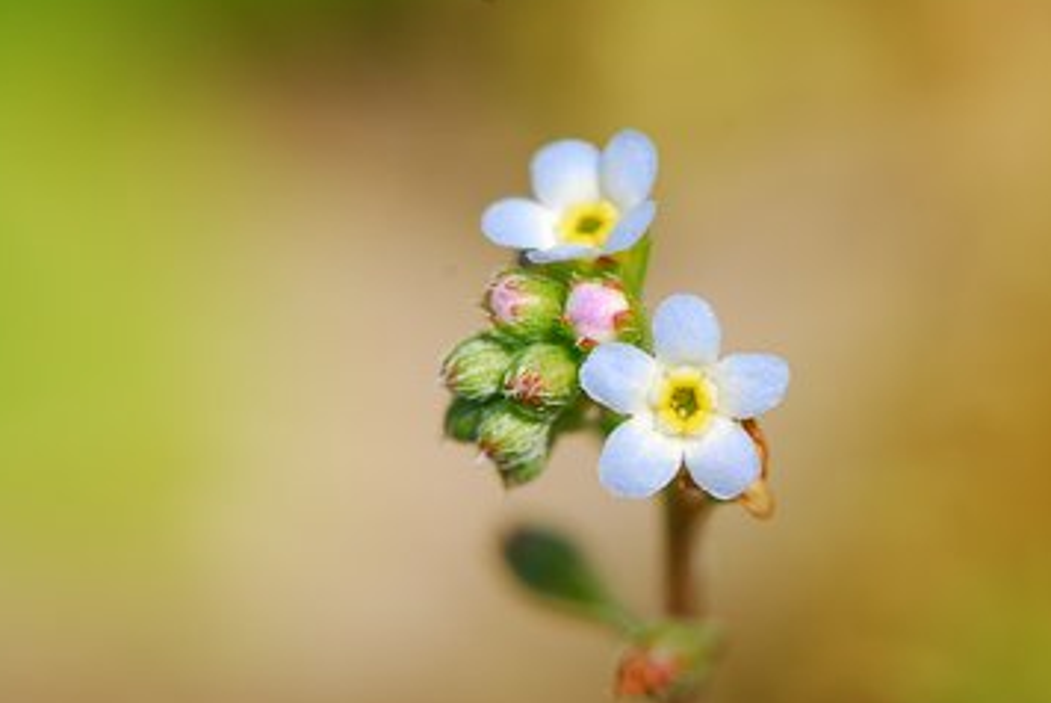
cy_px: 492
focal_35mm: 227
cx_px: 694
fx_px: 6624
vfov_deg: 6.1
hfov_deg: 9.1
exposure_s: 1/180
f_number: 14
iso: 200
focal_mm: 105
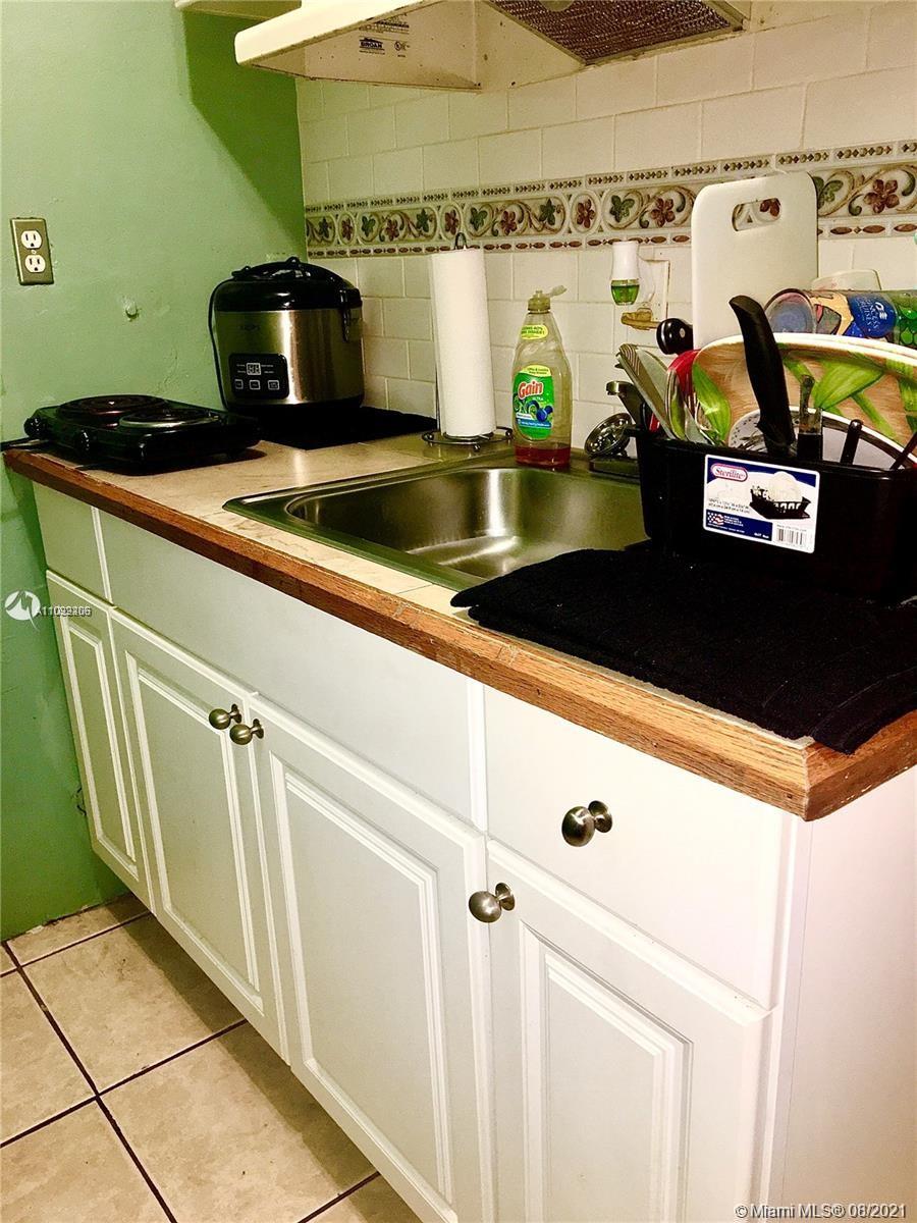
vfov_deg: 61.7
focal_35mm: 29
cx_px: 458
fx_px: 1024
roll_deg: +1.9
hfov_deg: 48.2
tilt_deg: -18.8
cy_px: 612
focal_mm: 4.15
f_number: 2.2
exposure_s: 1/16
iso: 50
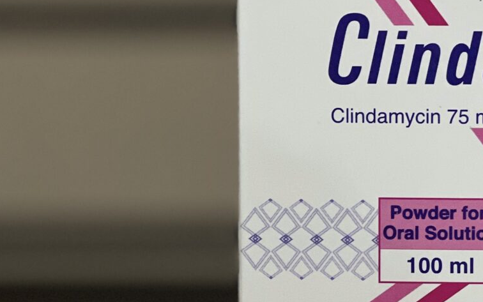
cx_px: 426
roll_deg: -0.4
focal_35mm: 221
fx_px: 2910
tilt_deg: -7.5
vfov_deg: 5.9
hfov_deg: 9.5
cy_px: 159
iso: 200
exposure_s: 1/33
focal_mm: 9
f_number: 2.8
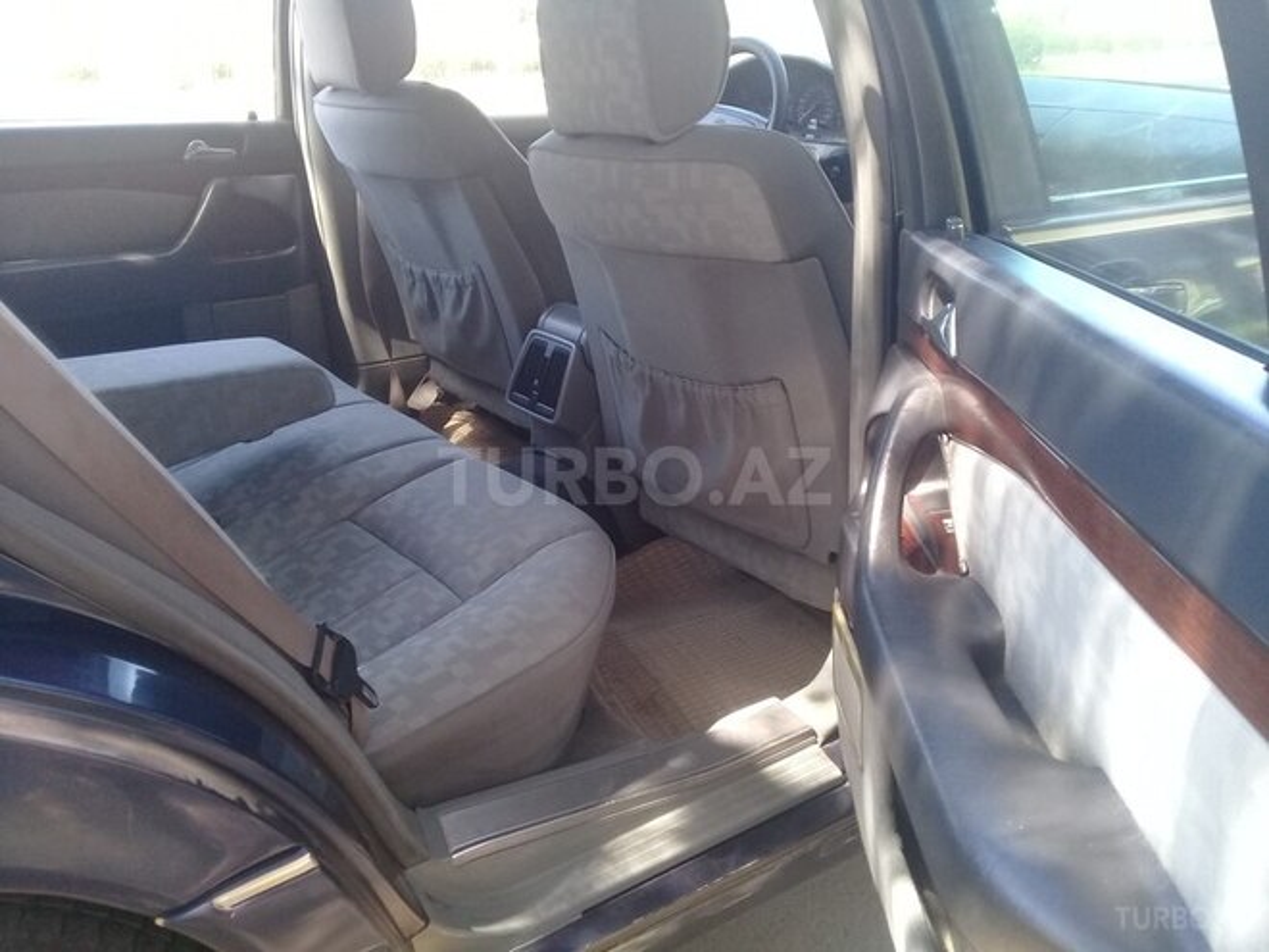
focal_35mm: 31
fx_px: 1136
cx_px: 634
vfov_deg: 45.4
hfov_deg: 58.4
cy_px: 476
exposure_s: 1/50
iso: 64
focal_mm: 3.3
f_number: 2.2
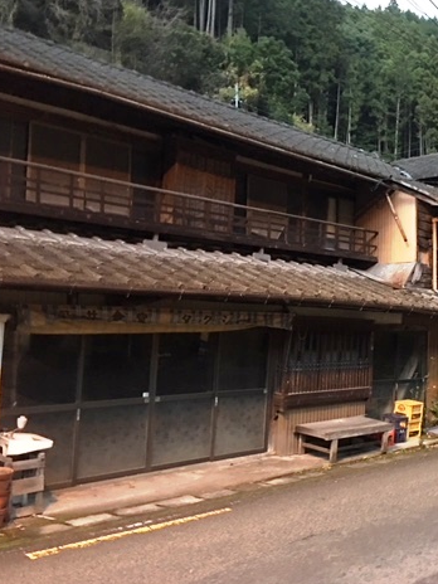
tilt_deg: +4.1
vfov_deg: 46.8
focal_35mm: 40
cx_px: 389
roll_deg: -0.5
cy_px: 295
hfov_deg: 34.1
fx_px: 675
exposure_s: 1/4
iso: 100
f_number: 2.2
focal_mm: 4.15
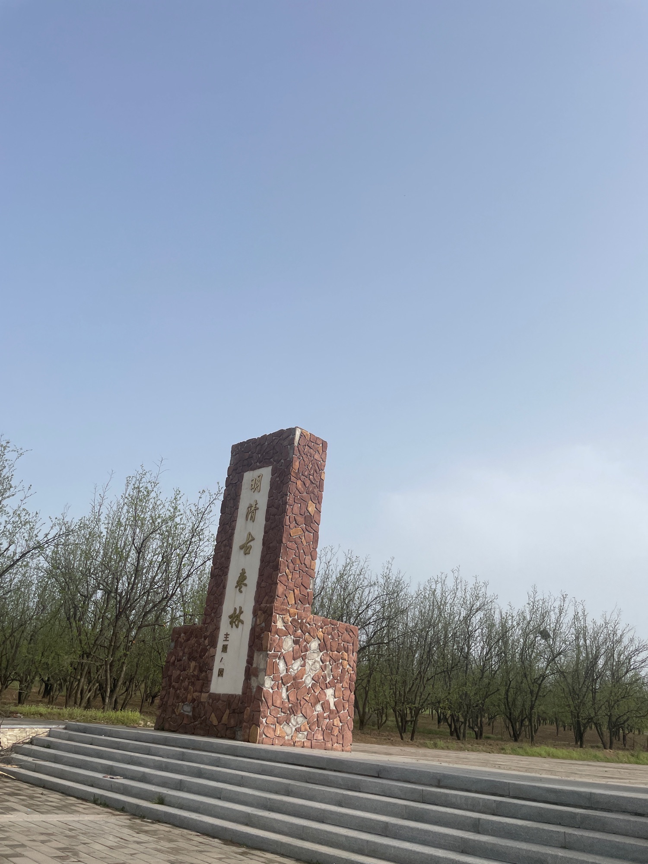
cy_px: 432
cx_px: 324
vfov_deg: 67.3
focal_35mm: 26
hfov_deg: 53.1
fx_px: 649
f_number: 1.6
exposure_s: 1/7299
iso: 50
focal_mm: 4.2
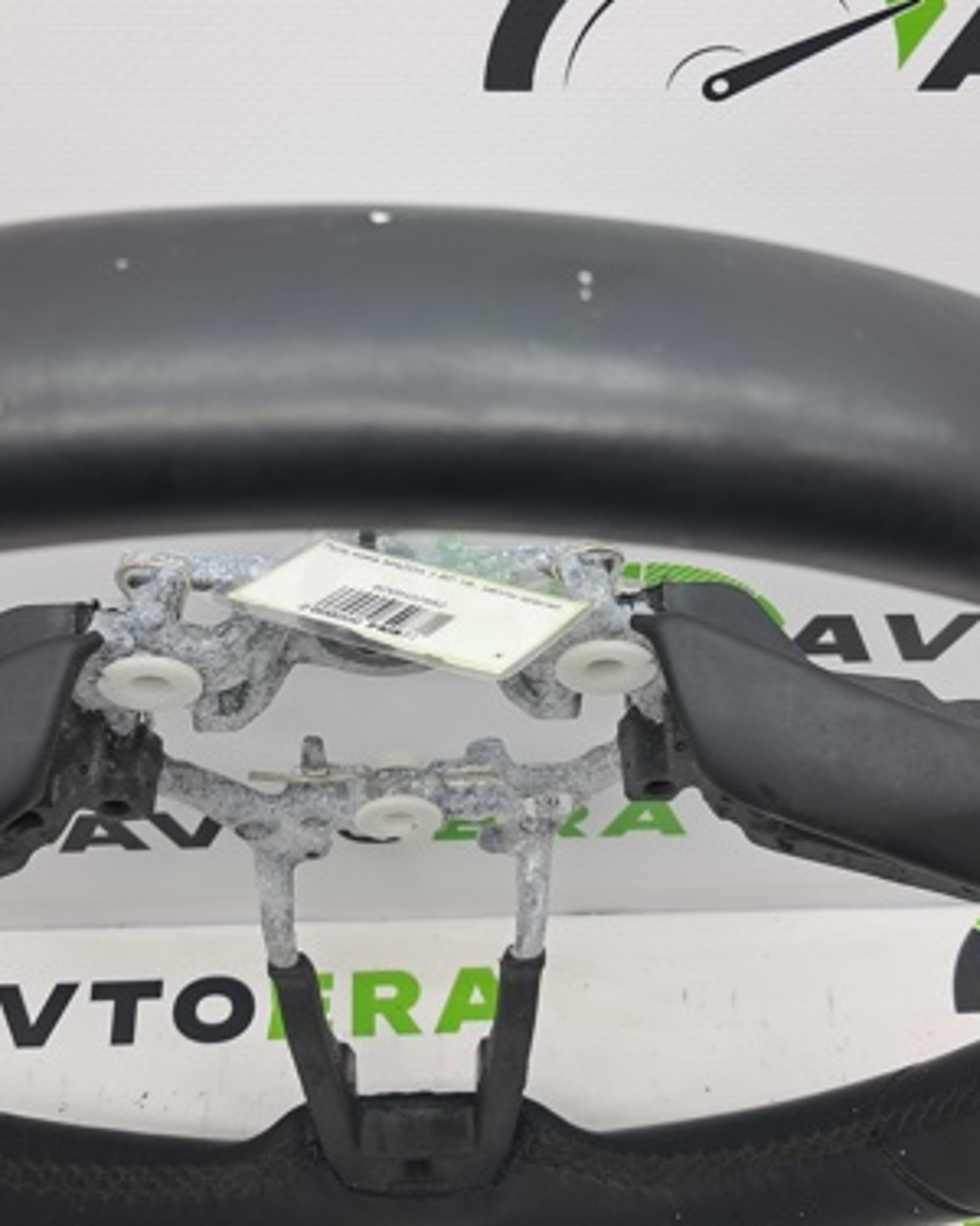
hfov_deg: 33.4
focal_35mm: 45
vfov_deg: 41.1
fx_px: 1631
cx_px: 487
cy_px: 541
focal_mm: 4
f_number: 1.8
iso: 50
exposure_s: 1/50
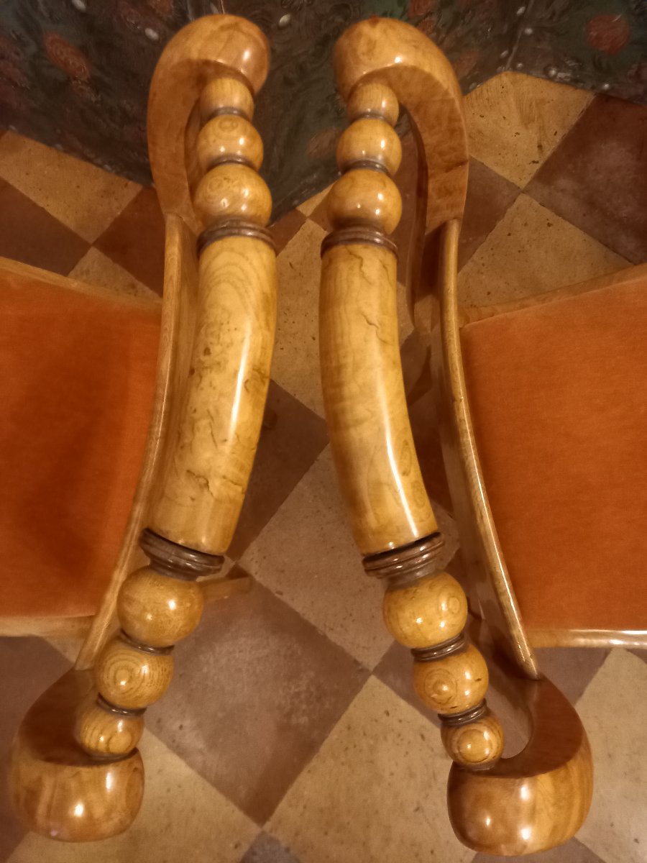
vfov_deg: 69.4
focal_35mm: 25
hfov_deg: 54.9
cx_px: 324
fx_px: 623
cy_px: 432
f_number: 1.8
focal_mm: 4.65
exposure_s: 1/20
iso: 1600
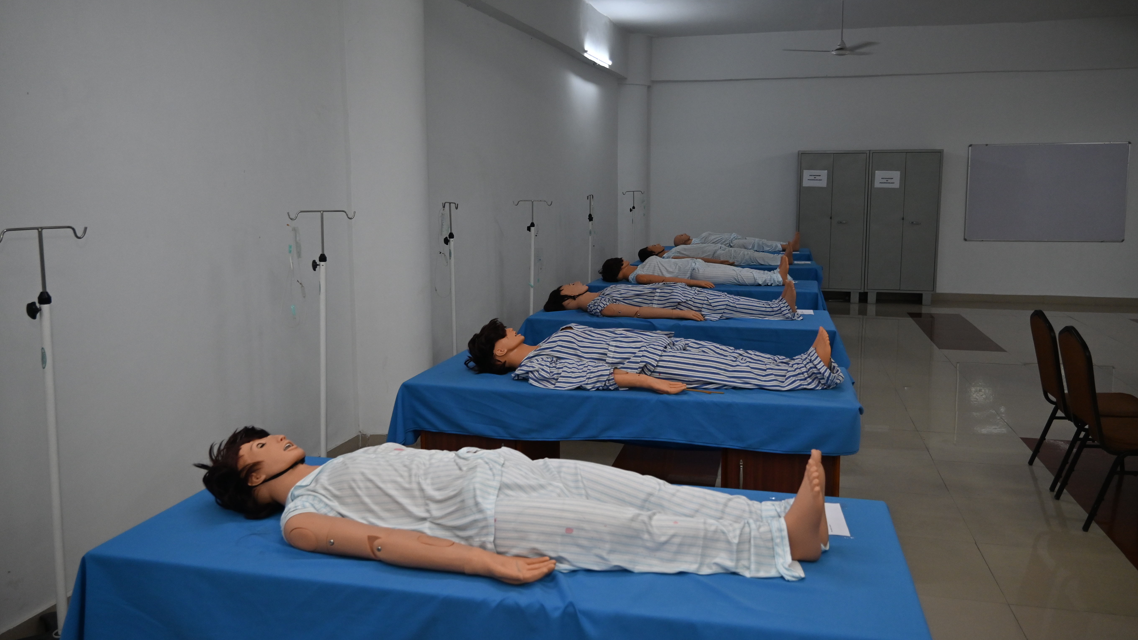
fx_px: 875
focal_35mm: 29
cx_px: 583
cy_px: 288
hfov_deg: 66.1
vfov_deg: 40.1
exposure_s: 1/125
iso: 720
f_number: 3.5
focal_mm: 18
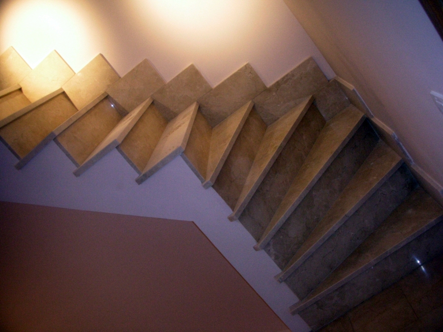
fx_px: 448
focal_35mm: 35
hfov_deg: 52.6
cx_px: 222
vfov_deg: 40.7
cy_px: 166
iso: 200
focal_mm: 5.8
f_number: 3
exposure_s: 1/27.5
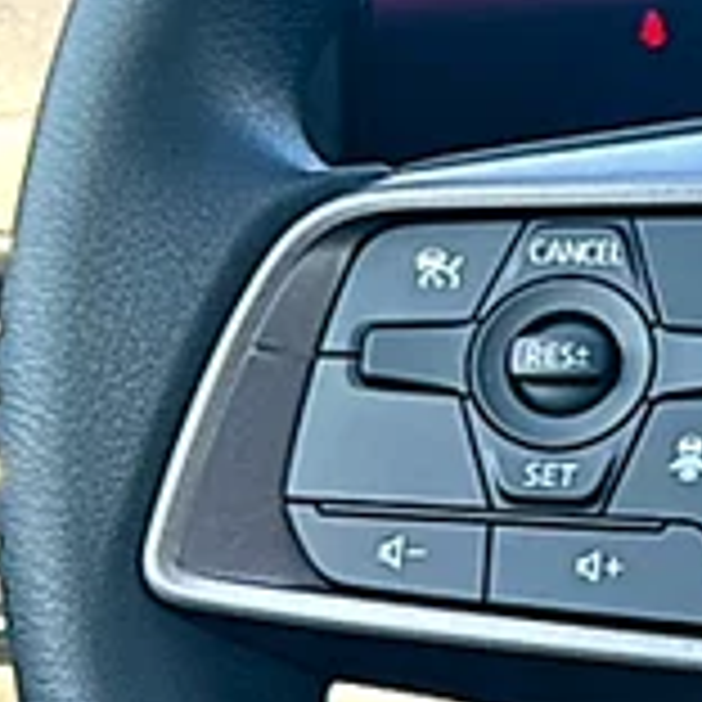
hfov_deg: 14.7
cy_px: 380
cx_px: 1377
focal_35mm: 99
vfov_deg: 17.6
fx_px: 2271
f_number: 1.78
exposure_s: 1/155
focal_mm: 6.86
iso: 64
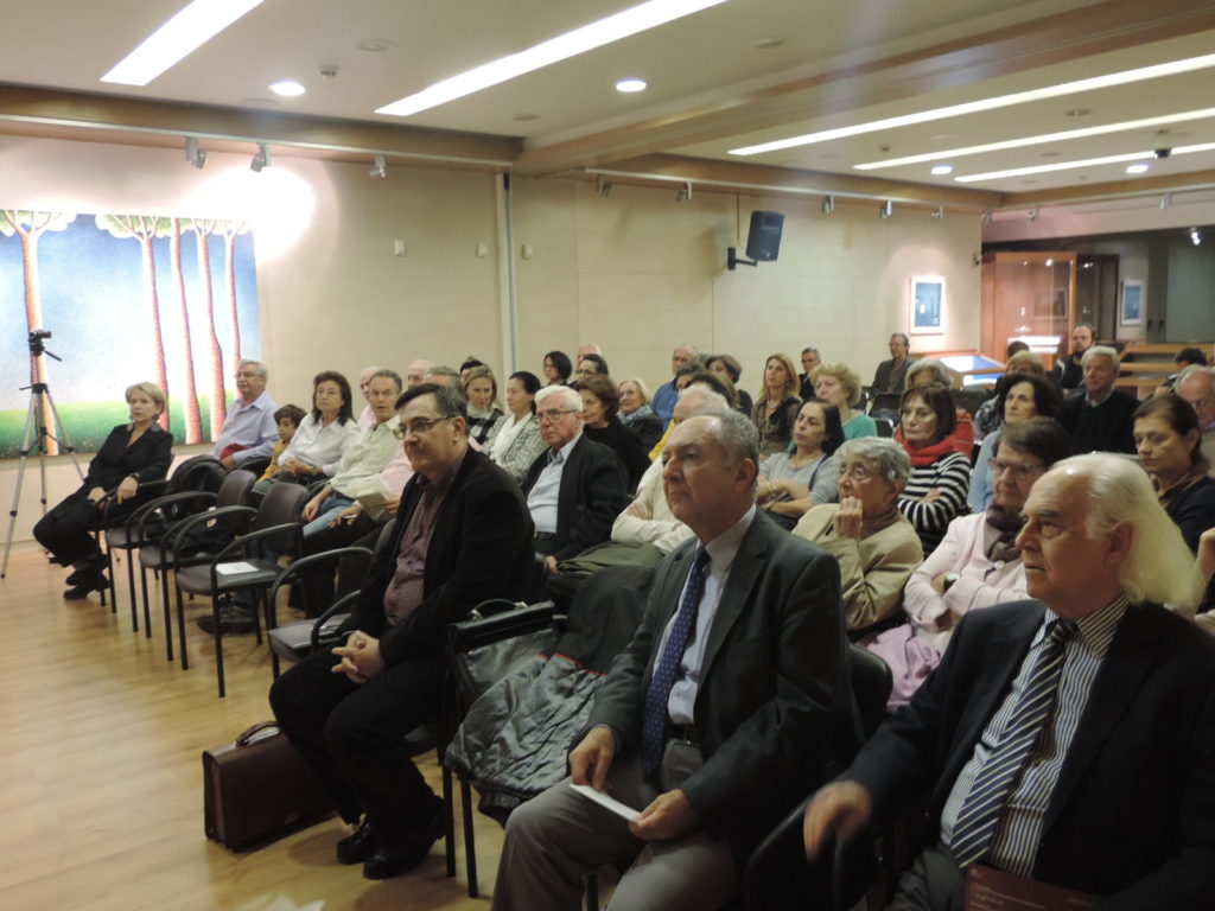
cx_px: 608
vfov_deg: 46.8
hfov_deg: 60.0
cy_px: 456
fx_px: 1053
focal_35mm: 30
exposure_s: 1/15
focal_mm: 5.3
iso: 400
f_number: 3.1
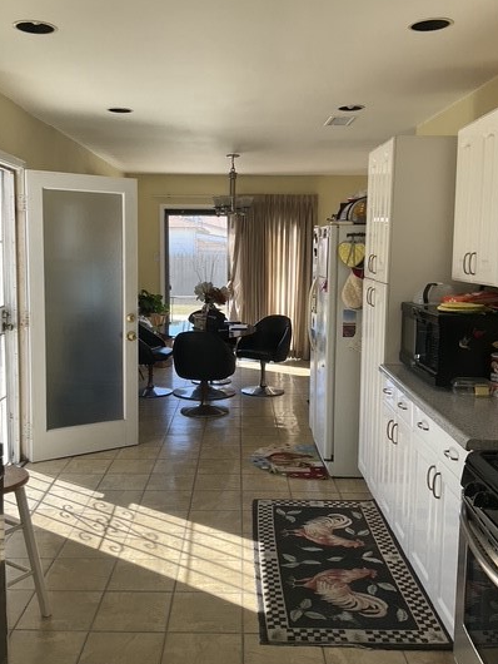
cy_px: 322
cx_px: 234
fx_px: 671
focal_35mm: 35
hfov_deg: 40.7
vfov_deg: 52.6
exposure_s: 1/122
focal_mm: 3
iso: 16
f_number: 1.8
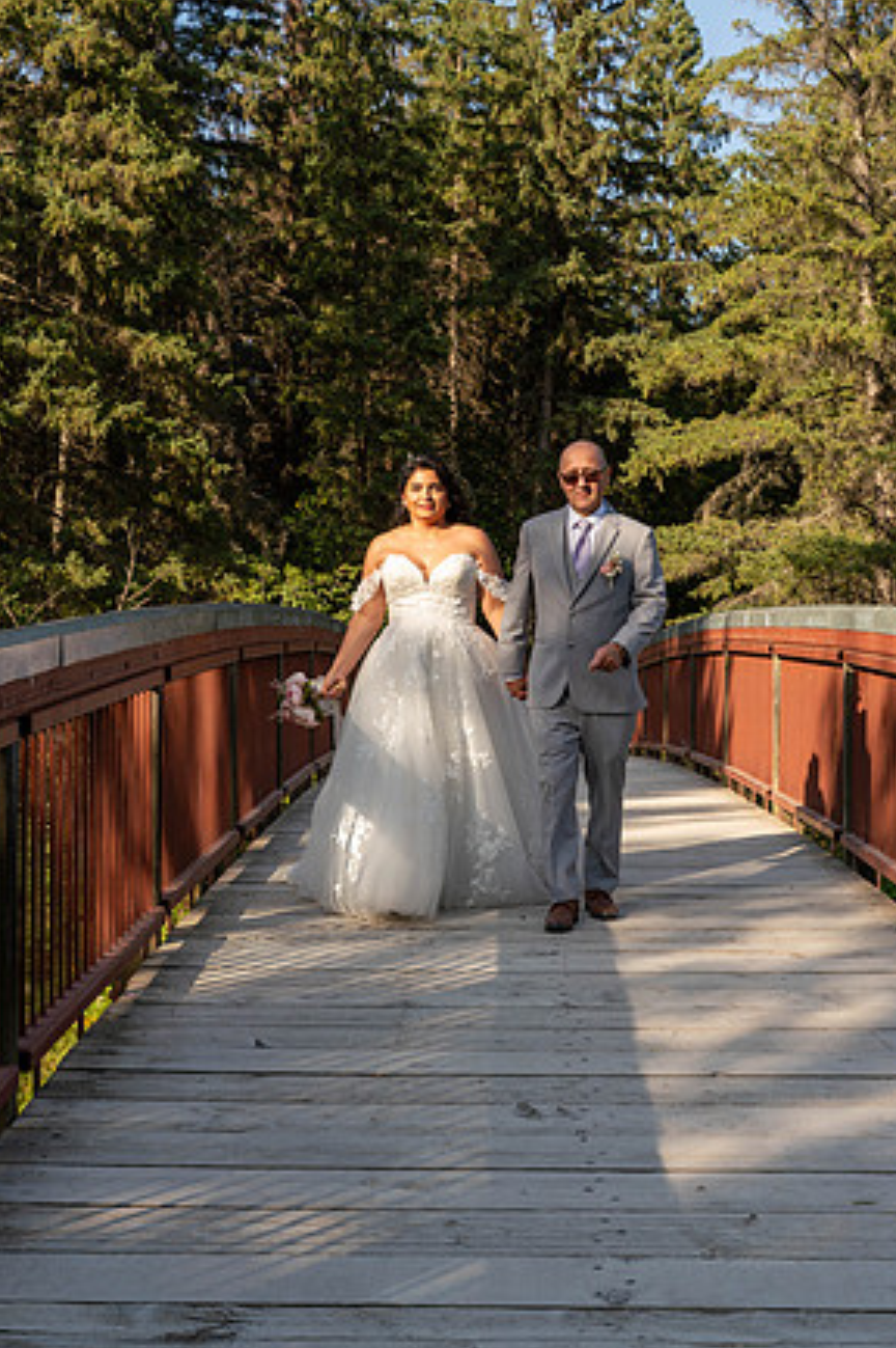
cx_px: 439
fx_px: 1944
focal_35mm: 52
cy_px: 657
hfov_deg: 26.0
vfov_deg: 38.2
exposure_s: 1/250
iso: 250
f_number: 8
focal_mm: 50
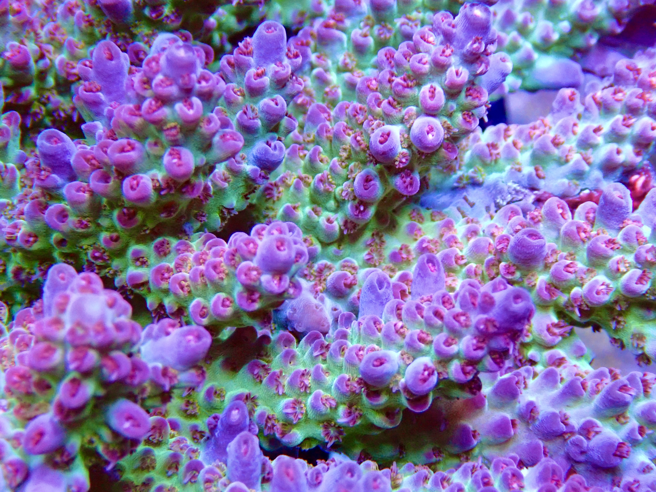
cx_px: 328
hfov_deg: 27.4
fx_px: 1346
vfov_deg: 20.7
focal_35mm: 71
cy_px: 246
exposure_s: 1/125
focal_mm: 12.73
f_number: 5.6
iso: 1000
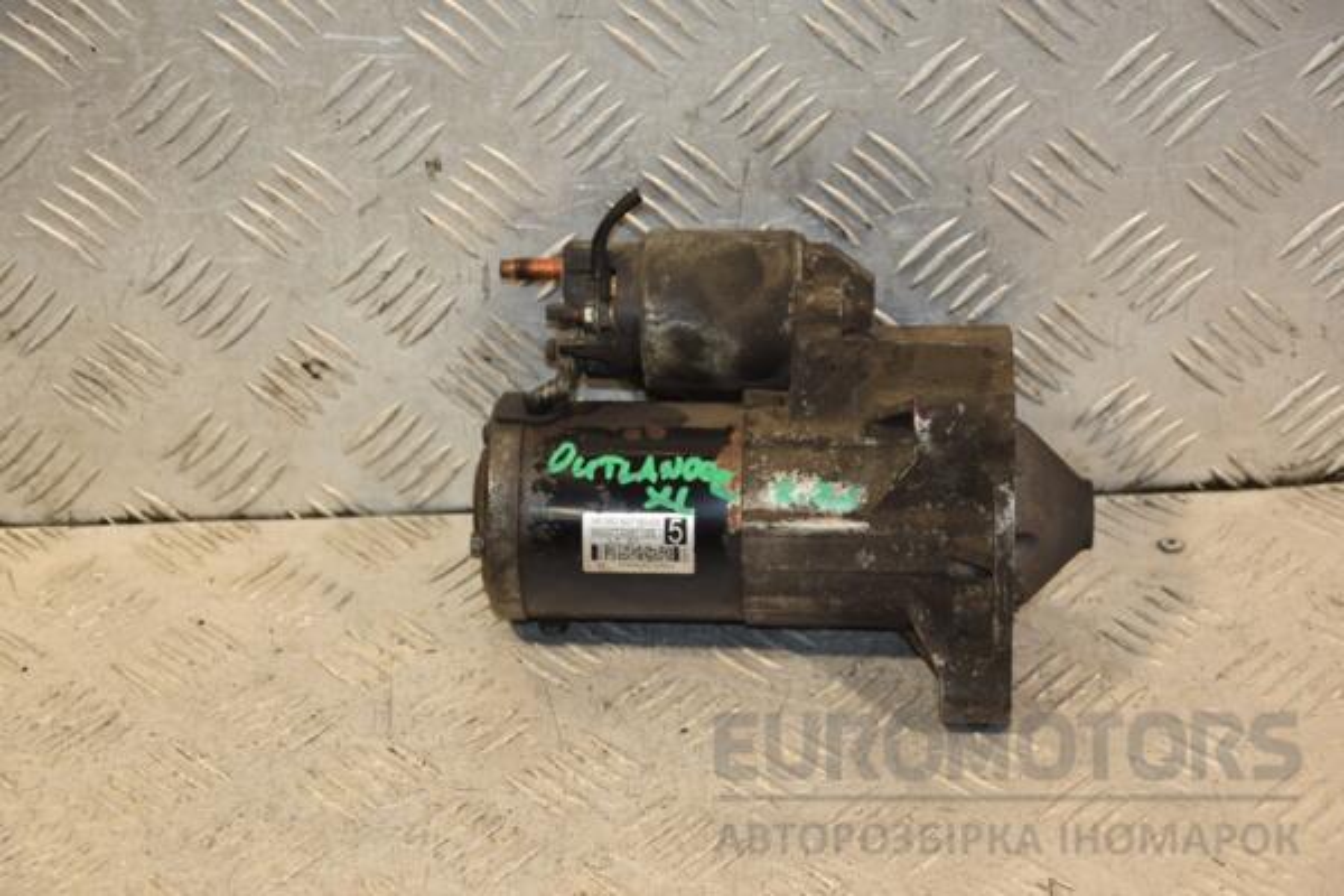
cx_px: 672
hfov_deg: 21.9
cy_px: 448
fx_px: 3472
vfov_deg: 14.7
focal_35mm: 93
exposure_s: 1/125
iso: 800
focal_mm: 62
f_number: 5.3
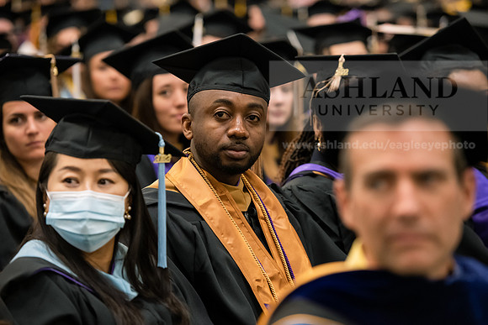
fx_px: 1966
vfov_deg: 9.5
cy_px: 162
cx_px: 244
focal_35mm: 145
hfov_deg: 14.2
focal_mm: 145
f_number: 3.5
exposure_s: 1/200
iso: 3200
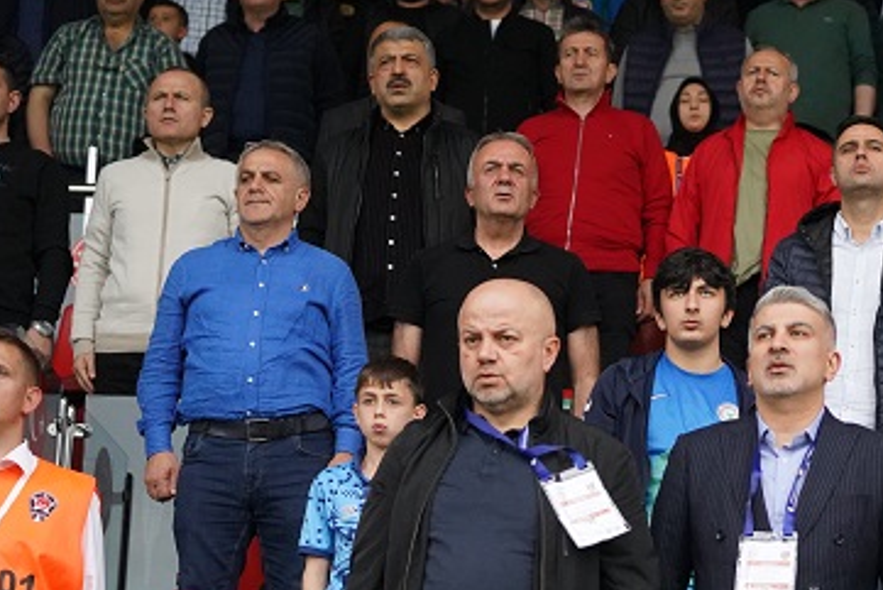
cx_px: 729
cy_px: 384
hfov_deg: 12.3
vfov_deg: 8.3
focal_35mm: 166
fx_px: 4073
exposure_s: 1/2000
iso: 8000
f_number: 4.5
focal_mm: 100
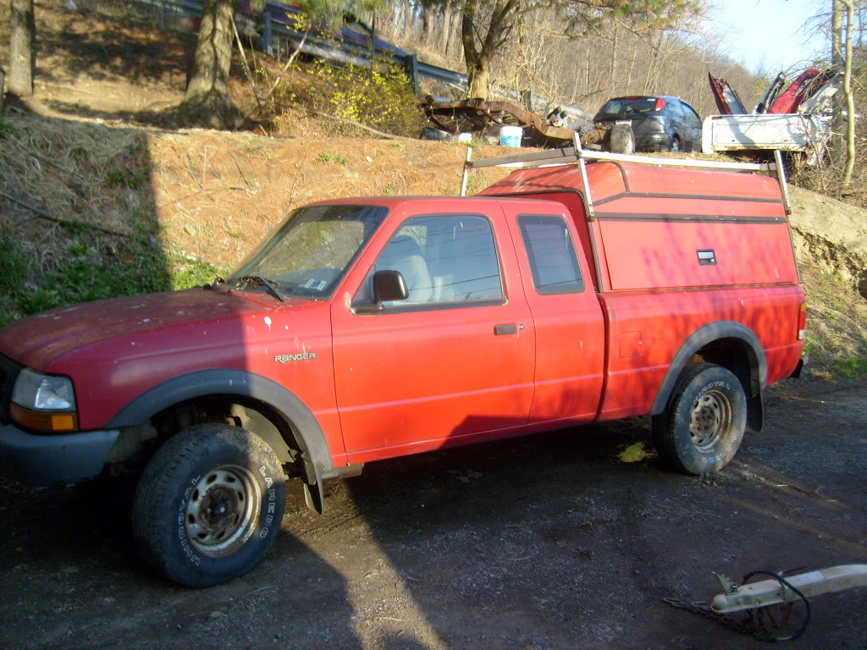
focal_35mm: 35
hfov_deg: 52.6
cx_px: 434
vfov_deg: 40.7
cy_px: 325
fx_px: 877
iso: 80
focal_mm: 5.8
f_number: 7.1
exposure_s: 1/60
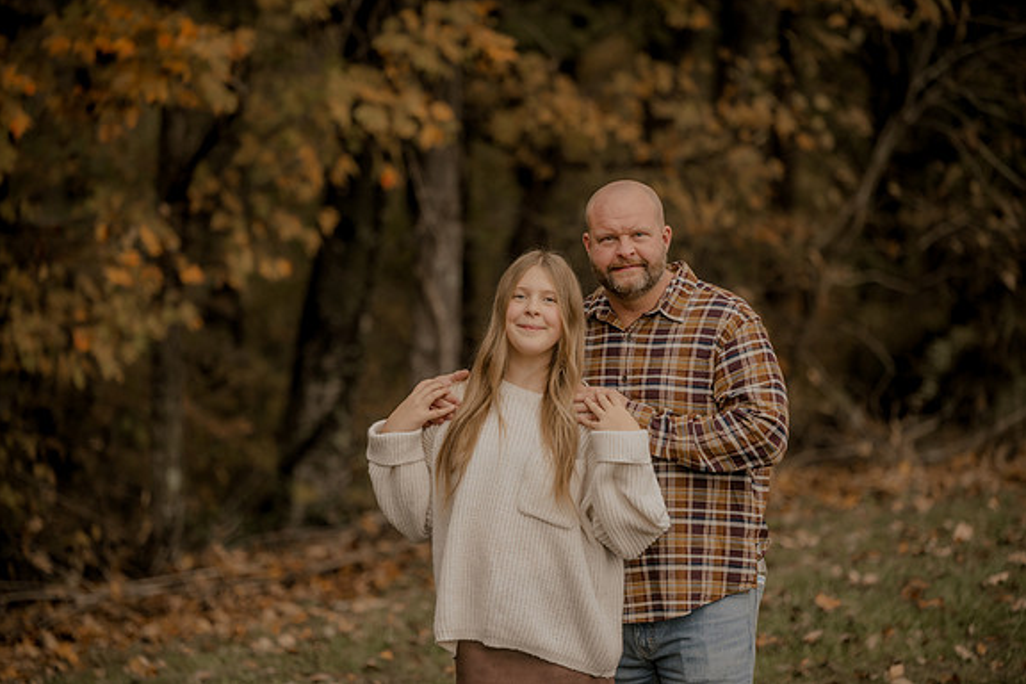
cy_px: 341
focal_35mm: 146
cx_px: 513
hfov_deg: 14.1
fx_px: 4161
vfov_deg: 9.4
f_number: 2.8
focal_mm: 145
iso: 250
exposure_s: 1/125
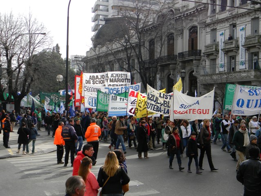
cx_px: 130
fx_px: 354
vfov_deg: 30.9
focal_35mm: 47
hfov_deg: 40.4
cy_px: 98
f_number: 3.9
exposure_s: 1/302
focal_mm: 8.6
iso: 80
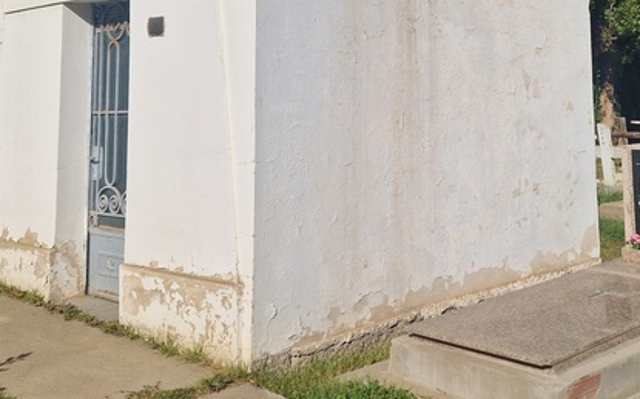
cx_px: 386
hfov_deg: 42.4
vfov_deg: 26.1
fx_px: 819
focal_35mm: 47
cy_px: 8
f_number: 1.8
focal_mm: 5.4
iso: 50
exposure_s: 1/5648
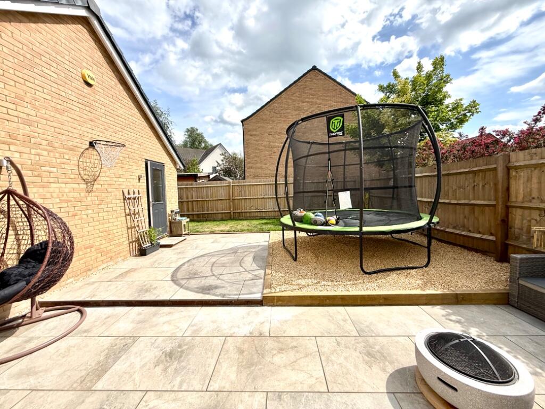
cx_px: 272
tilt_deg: -4.3
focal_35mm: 14
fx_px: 220
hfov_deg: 102.1
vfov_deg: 85.7
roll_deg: +1.0
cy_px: 204
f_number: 2.2
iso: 50
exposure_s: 1/1497
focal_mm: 2.22
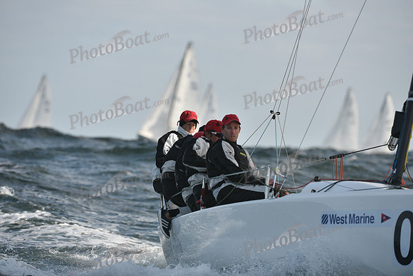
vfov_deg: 3.9
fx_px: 4016
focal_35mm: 350
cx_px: 206
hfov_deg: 5.9
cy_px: 138
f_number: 5.6
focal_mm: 350
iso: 320
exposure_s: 1/1600
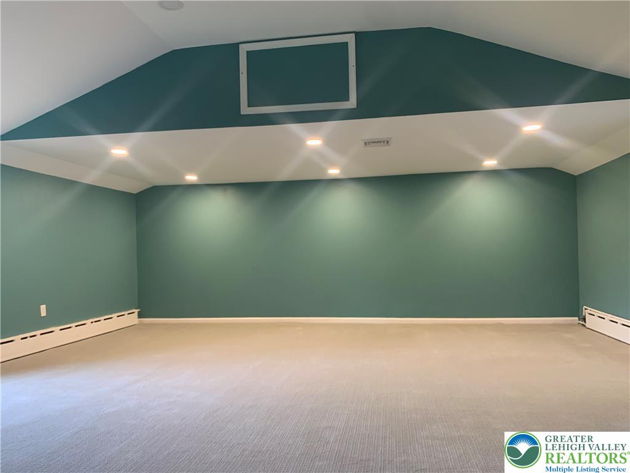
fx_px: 473
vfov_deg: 53.1
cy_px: 236
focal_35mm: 26
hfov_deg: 67.3
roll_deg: +1.3
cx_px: 315
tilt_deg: +0.4
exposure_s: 1/60
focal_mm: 4.25
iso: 160
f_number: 1.8
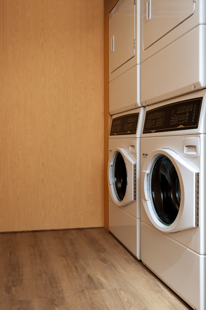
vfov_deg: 54.4
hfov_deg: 37.9
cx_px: 103
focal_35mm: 35
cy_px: 155
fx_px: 300
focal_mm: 35
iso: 1000
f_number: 4
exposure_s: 1/50
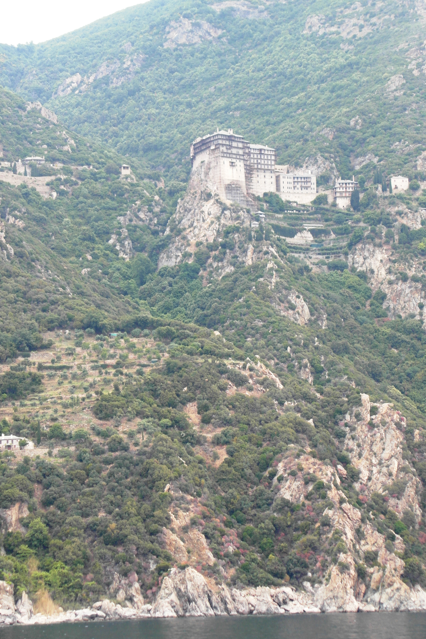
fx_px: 2112
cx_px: 232
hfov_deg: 11.5
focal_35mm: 119
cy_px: 321
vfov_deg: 17.2
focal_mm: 20.3
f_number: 4
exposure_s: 1/180
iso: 100
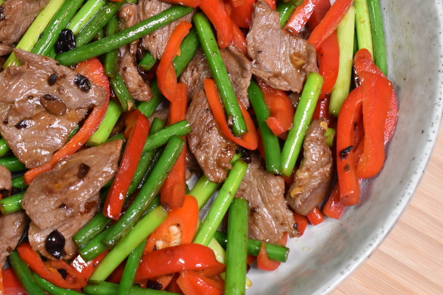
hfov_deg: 23.5
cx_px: 127
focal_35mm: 86
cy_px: 110
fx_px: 1058
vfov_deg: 15.9
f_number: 4.8
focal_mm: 40
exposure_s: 1/60
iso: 1800
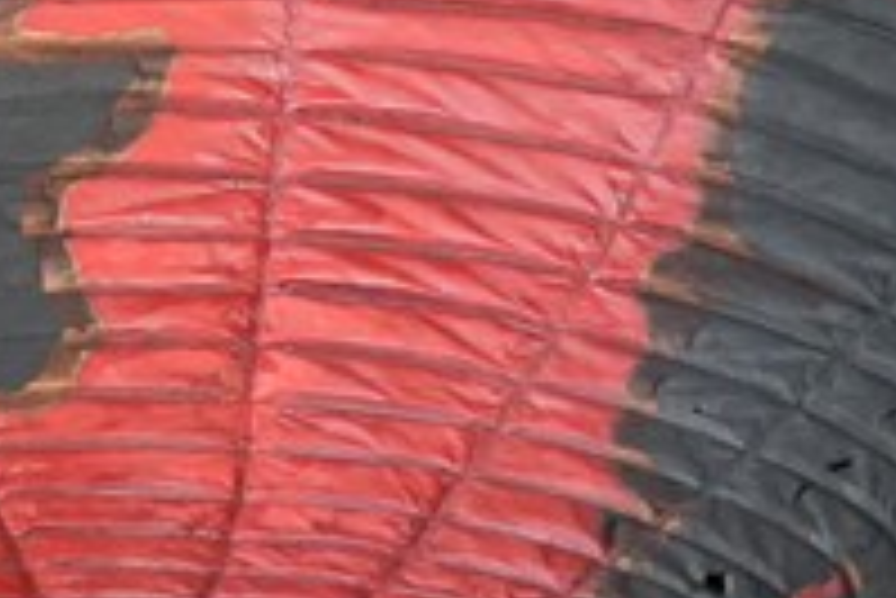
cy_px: -760
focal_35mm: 144
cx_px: -207
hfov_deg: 13.8
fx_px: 3586
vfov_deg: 8.8
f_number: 4
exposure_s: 1/160
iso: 5000
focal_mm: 28
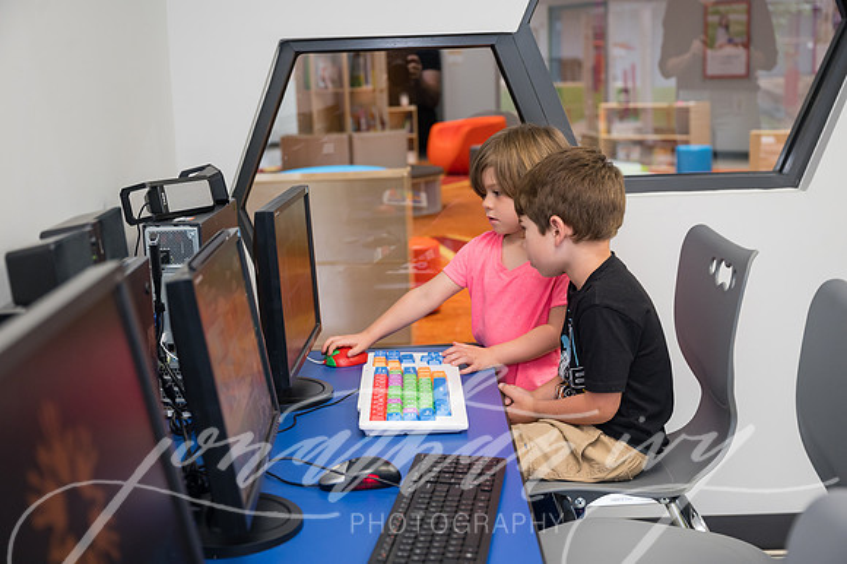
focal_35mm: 48
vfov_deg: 28.0
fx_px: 1129
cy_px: 282
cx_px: 424
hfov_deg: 41.1
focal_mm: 48
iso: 2500
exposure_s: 1/250
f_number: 4
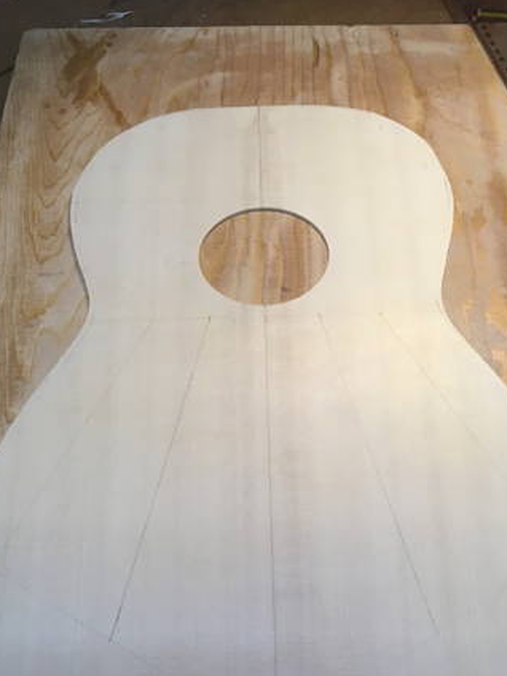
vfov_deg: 44.8
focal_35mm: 41
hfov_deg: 35.1
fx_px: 801
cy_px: 472
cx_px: 263
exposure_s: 1/33
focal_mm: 4.15
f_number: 2.2
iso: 25
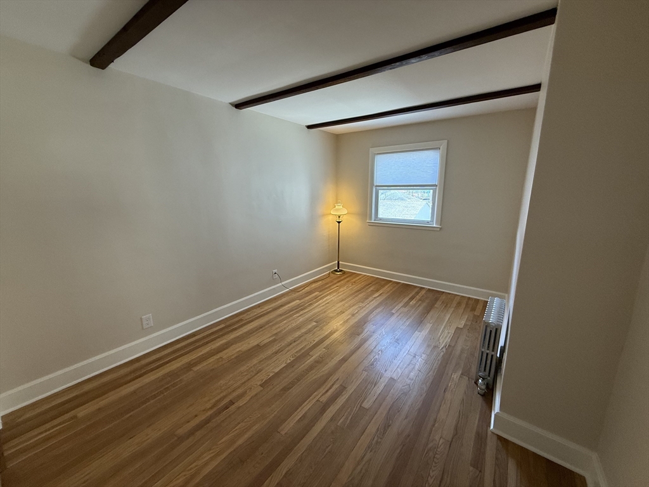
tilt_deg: -12.4
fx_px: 262
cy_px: 244
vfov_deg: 85.7
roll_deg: +0.0
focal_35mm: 14
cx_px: 324
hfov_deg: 102.1
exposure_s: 1/120
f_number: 2.2
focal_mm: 2.22
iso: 200
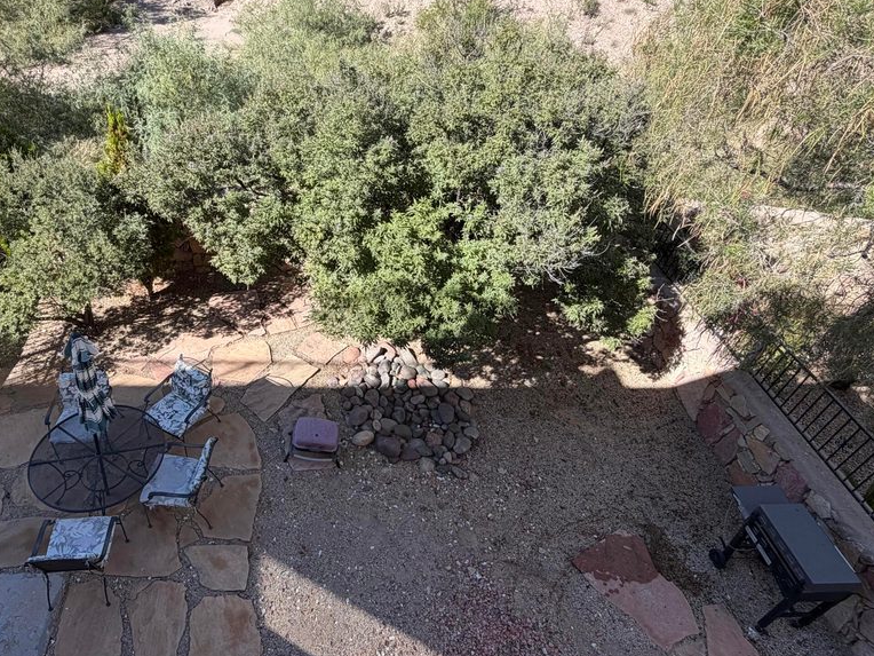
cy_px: 317
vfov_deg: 61.1
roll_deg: -4.5
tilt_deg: -39.2
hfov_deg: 75.5
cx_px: 349
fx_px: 555
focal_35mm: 22
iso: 40
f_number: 2.2
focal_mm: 2.22
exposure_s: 1/619
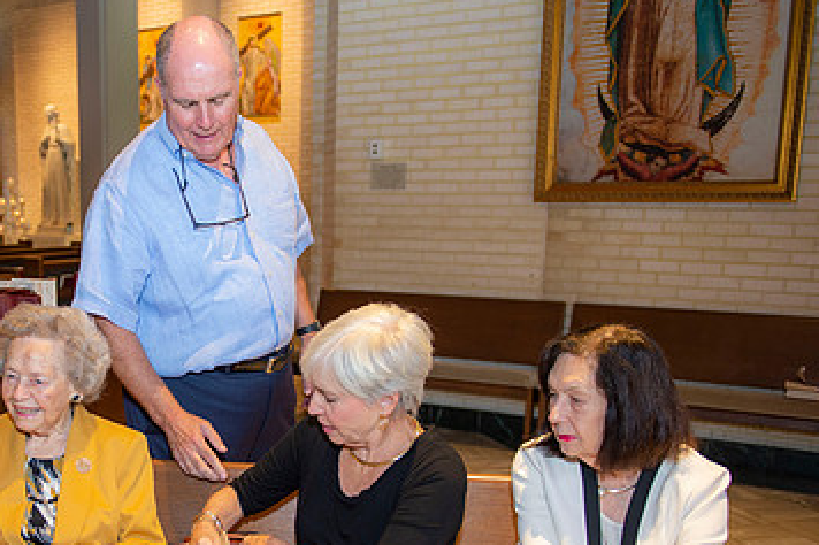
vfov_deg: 30.0
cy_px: 414
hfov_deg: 42.8
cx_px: 182
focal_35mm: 44
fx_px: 1000
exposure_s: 1/100
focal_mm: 27
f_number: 2.8
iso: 800
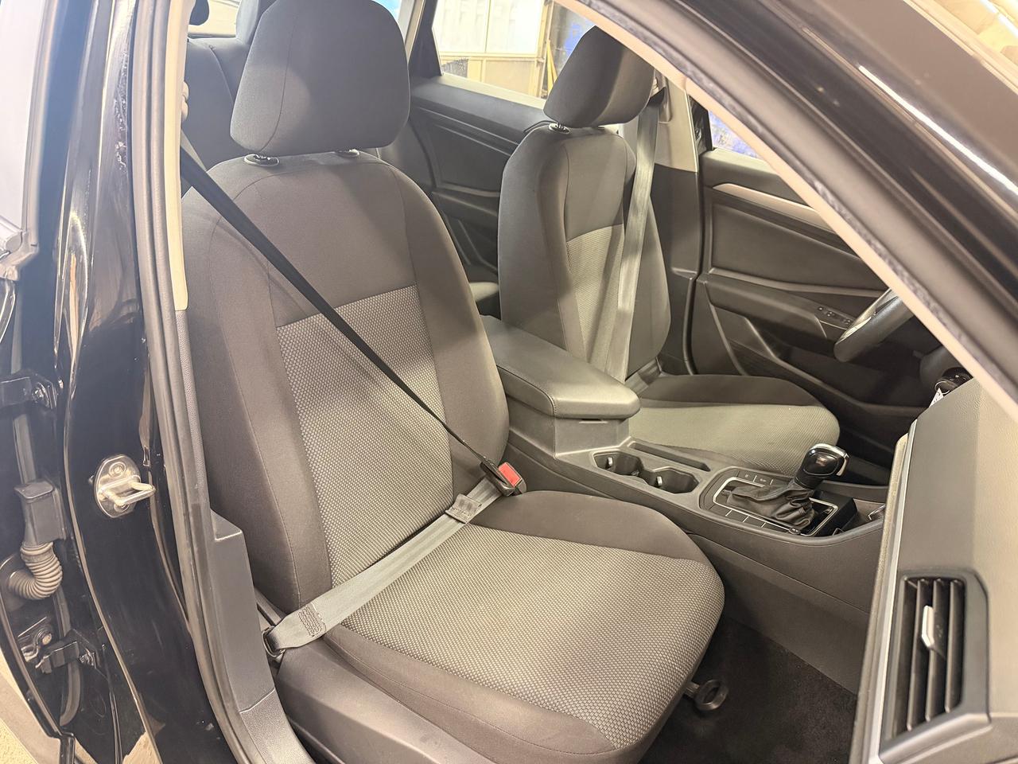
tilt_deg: -27.9
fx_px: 706
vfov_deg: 56.8
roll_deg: -7.4
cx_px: 509
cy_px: 382
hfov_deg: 71.6
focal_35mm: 24
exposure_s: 1/60
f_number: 1.78
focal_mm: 6.76
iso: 800
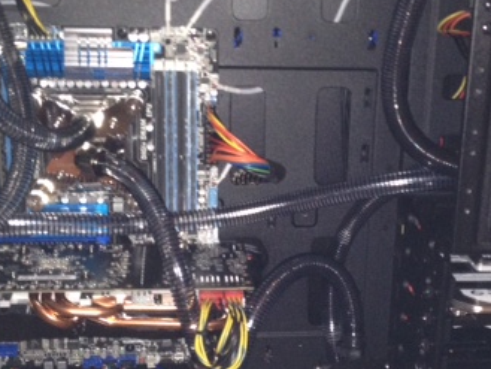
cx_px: 291
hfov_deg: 28.5
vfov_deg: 21.6
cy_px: 208
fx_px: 965
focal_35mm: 68
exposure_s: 1/16
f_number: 2.4
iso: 200
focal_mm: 4.28
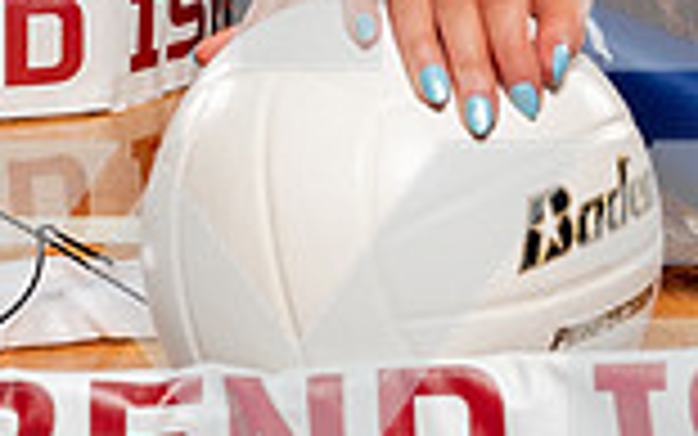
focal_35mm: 164
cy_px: -164
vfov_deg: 7.9
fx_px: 3121
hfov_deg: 12.7
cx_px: 495
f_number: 5.6
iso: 200
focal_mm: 43
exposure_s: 1/250
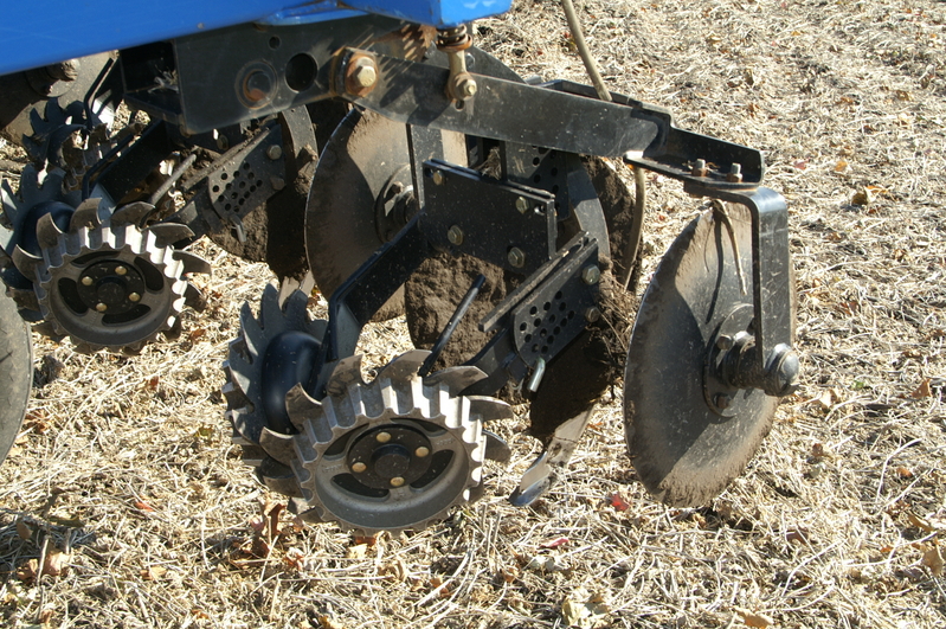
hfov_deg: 37.9
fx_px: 1378
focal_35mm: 52
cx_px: 473
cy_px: 314
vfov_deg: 25.7
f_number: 9
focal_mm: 35
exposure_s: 1/125
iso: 100
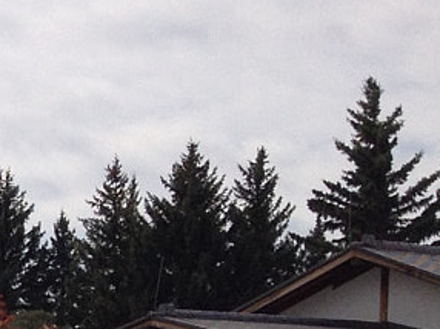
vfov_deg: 7.3
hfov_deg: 8.8
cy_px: 644
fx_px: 2489
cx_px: -728
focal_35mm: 196
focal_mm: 4.28
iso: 50
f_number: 2.4
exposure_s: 1/2304
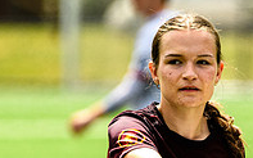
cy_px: 234
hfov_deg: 2.3
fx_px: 6197
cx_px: 283
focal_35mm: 899
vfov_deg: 1.5
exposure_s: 1/2000
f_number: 3.2
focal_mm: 200
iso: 200
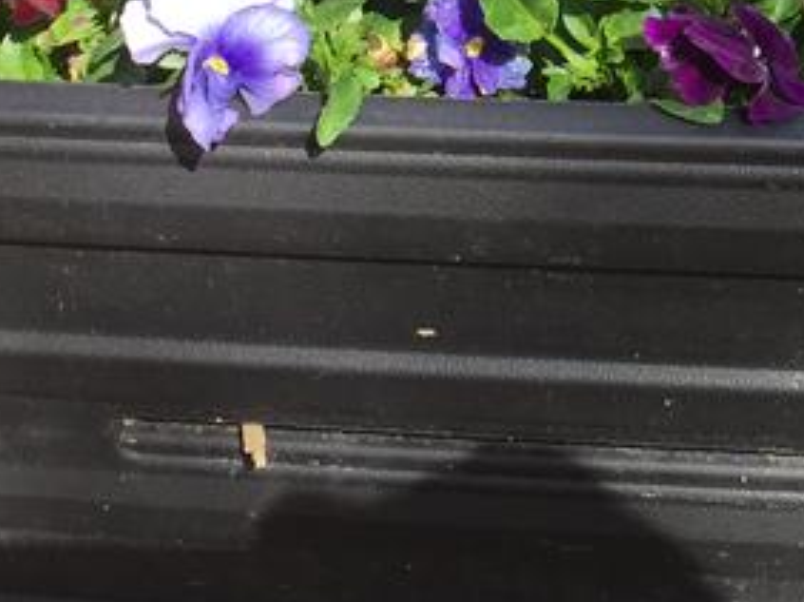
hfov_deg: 20.0
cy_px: -288
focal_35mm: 96
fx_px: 2228
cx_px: 737
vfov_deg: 14.4
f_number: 2.2
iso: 32
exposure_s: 1/306
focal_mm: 4.15
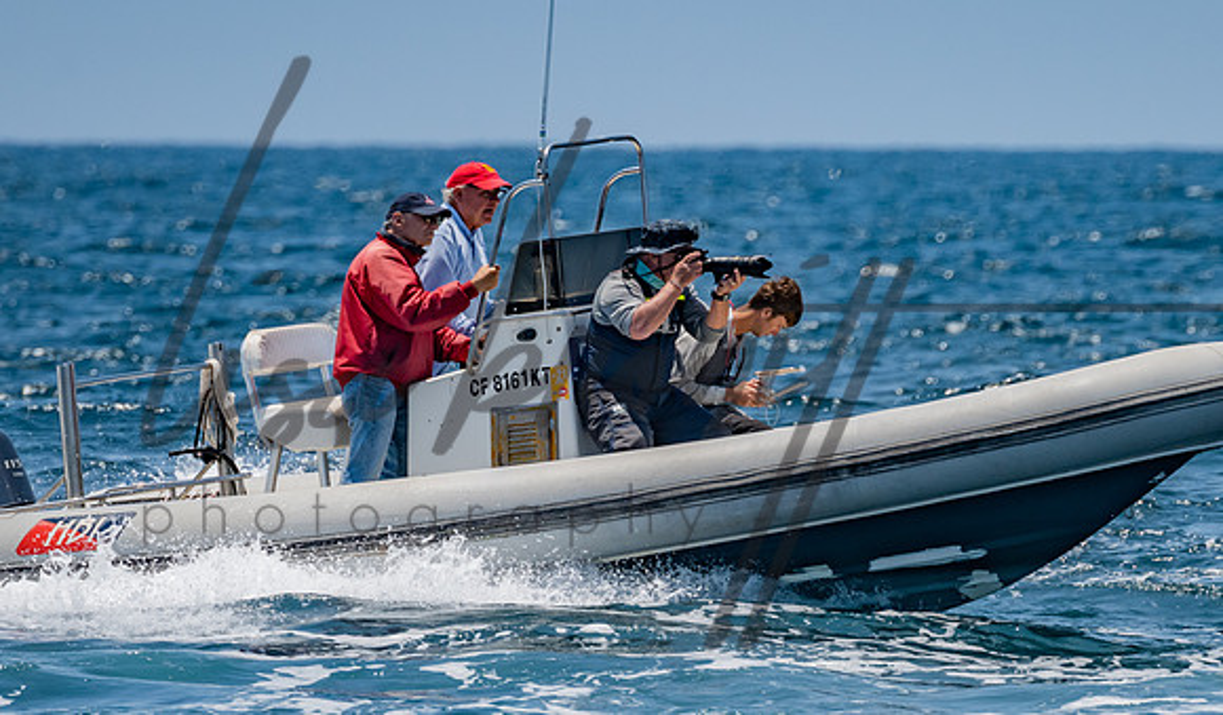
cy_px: 528
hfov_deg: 2.7
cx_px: 817
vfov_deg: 1.6
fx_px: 26270
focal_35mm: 802
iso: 320
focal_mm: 400
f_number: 5.6
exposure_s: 1/2500
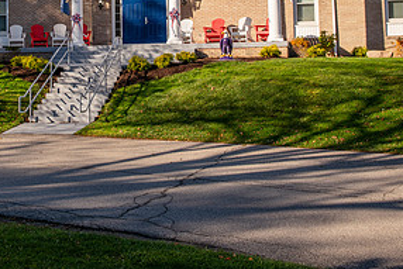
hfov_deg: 30.5
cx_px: 107
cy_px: 6
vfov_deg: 20.3
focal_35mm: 65
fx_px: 728
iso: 80
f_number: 5.6
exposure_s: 1/400
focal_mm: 32
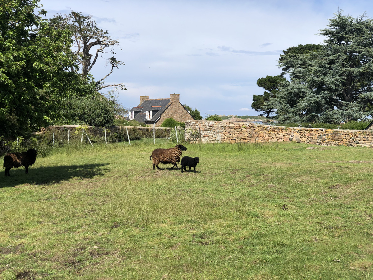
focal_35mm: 52
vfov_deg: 28.0
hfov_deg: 36.8
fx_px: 560
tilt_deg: -2.4
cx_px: 186
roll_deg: +1.5
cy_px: 140
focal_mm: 6
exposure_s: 1/1297
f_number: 2.4
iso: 16
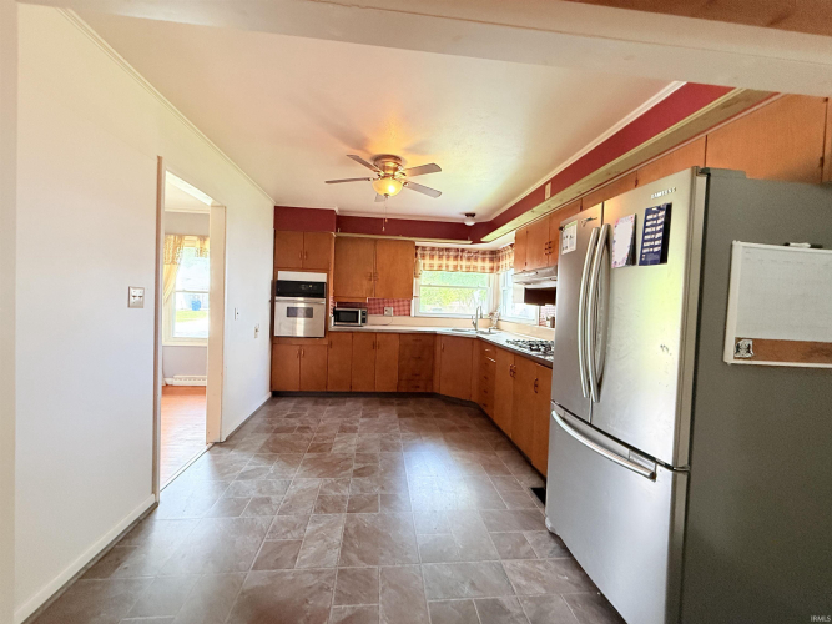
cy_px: 312
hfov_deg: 102.1
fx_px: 336
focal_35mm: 14
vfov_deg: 85.7
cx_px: 416
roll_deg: -1.9
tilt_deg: -0.4
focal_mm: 2.22
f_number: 2.2
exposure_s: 1/120
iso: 640
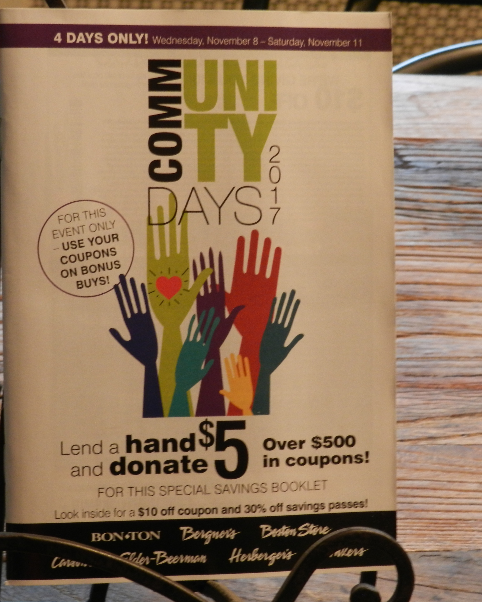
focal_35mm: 89
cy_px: 302
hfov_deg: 17.3
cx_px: 198
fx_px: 1587
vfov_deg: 21.5
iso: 400
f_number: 4.7
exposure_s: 1/6
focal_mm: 12.1
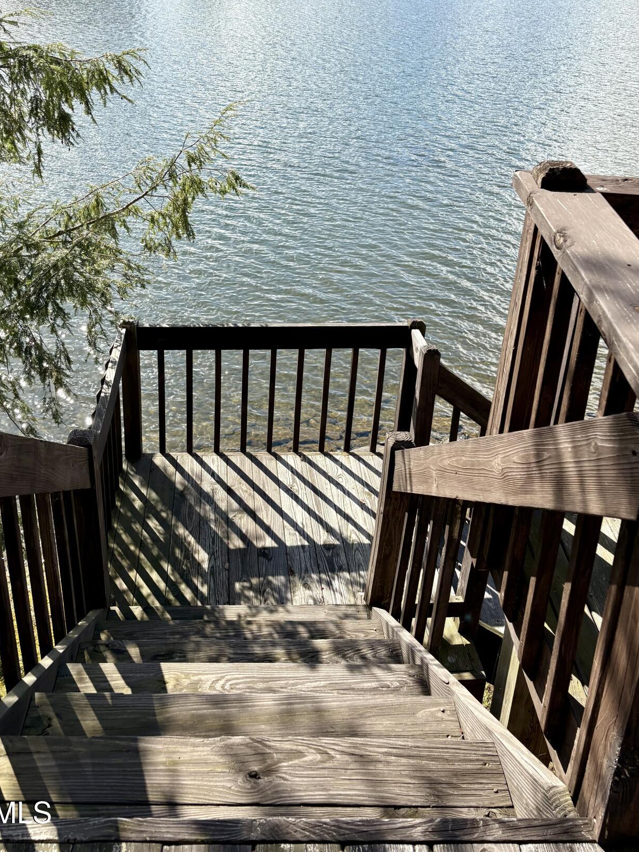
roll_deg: -1.8
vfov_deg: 56.3
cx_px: 289
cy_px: 337
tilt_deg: -25.3
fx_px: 788
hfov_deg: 44.1
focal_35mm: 32
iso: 50
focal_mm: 5.96
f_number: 1.6
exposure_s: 1/1626
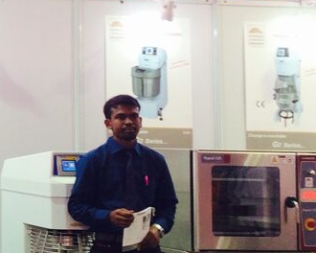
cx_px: -254
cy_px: 50
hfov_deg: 14.2
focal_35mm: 120
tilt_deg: +2.6
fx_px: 1122
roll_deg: -1.7
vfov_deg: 12.8
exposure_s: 1/40
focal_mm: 4.15
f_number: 2.2
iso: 40
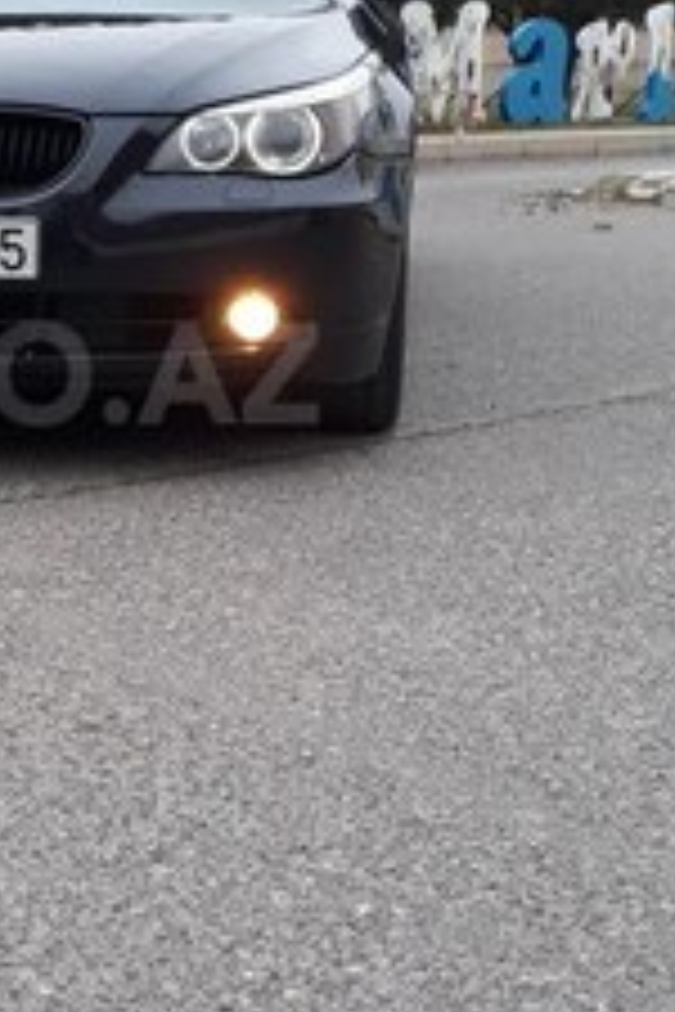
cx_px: -27
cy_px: 373
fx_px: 1744
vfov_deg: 32.2
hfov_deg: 21.0
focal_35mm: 62
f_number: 1.9
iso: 50
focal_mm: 3.6
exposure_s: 1/100
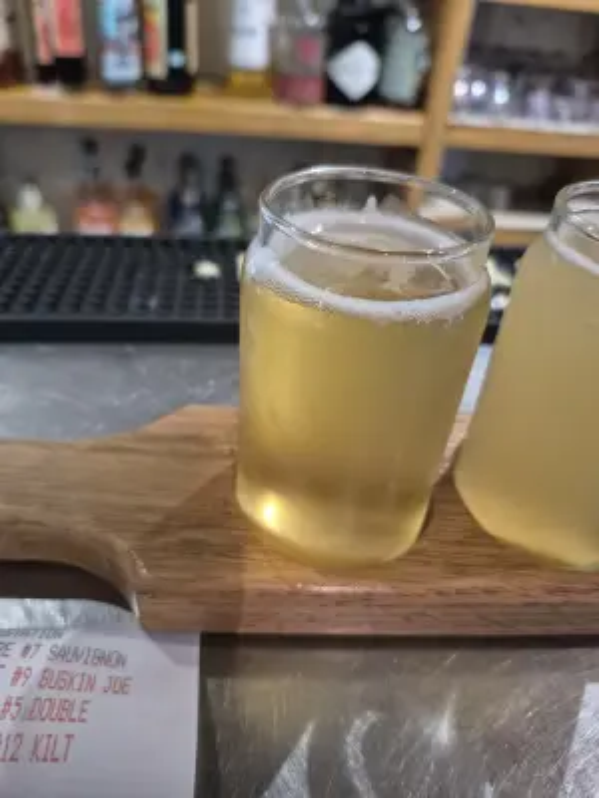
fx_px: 531
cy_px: 399
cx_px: 300
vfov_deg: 73.9
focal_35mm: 23
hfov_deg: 58.9
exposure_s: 1/60
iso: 1000
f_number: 1.8
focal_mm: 5.4
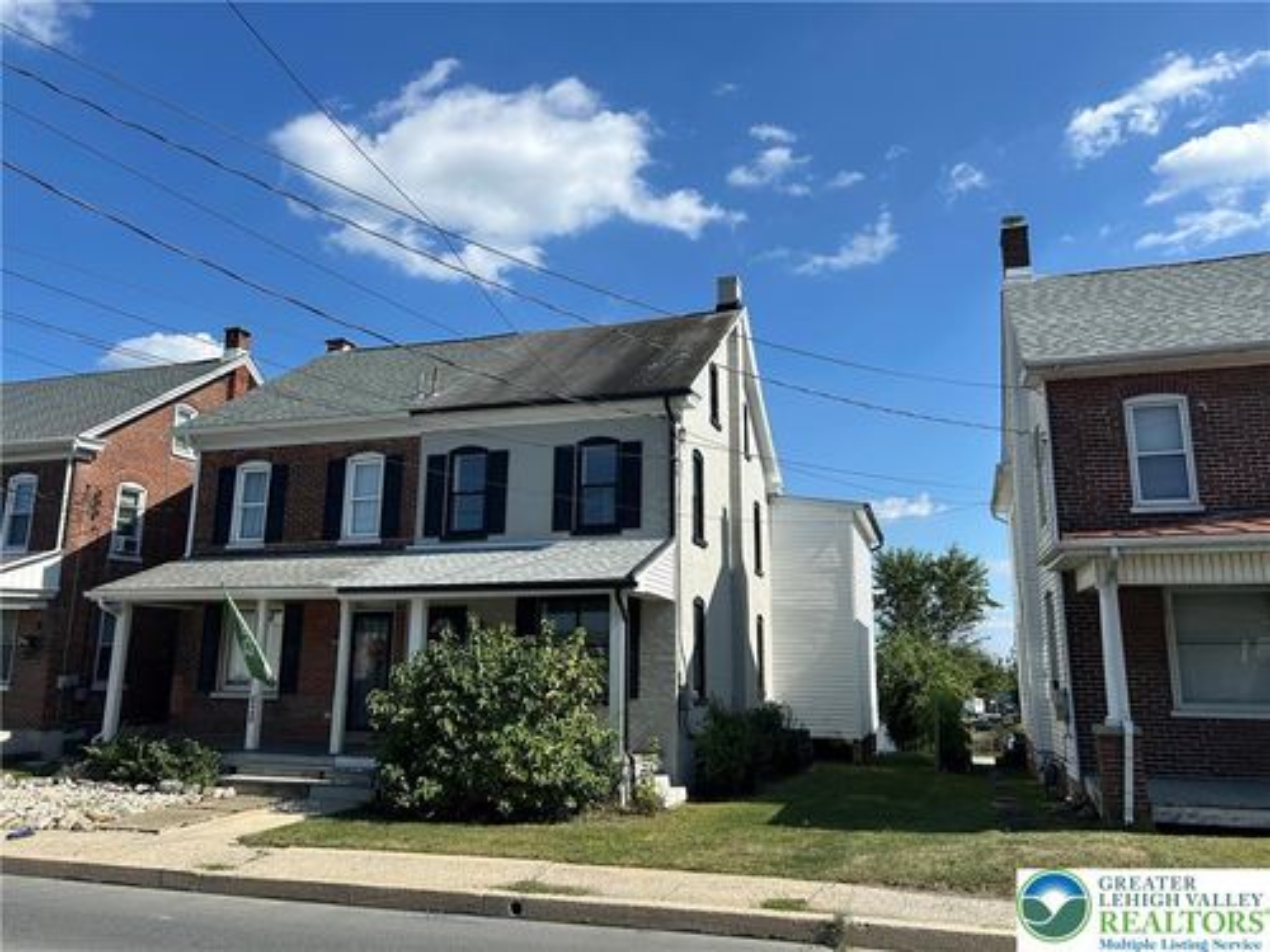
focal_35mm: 26
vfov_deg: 53.1
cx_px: 635
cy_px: 476
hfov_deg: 67.3
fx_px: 954
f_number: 1.5
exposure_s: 1/4115
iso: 50
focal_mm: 5.7
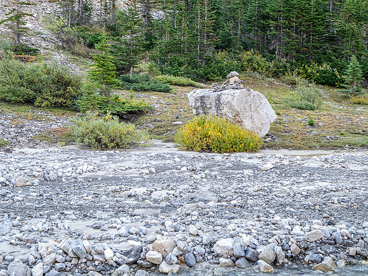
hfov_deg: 30.3
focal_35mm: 64
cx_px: 184
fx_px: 680
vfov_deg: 22.9
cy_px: 138
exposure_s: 1/80
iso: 640
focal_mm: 32
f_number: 8
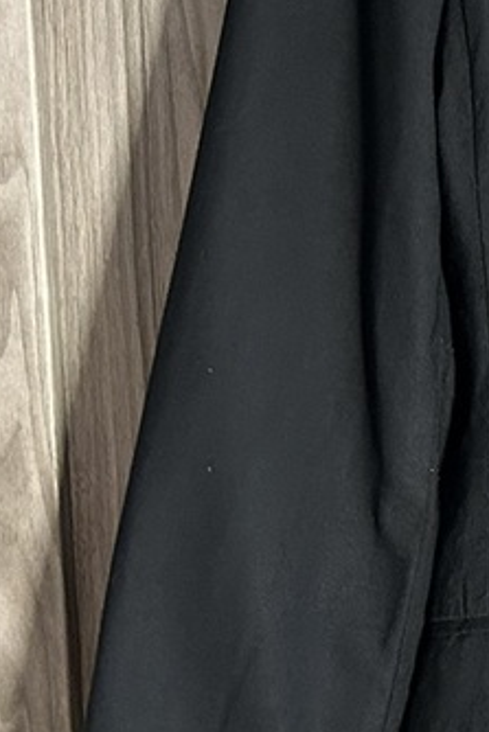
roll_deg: +1.8
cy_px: 531
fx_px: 2198
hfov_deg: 11.4
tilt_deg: -2.2
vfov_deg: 18.8
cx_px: 998
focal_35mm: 108
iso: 250
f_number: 1.5
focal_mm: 5.7
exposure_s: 1/60
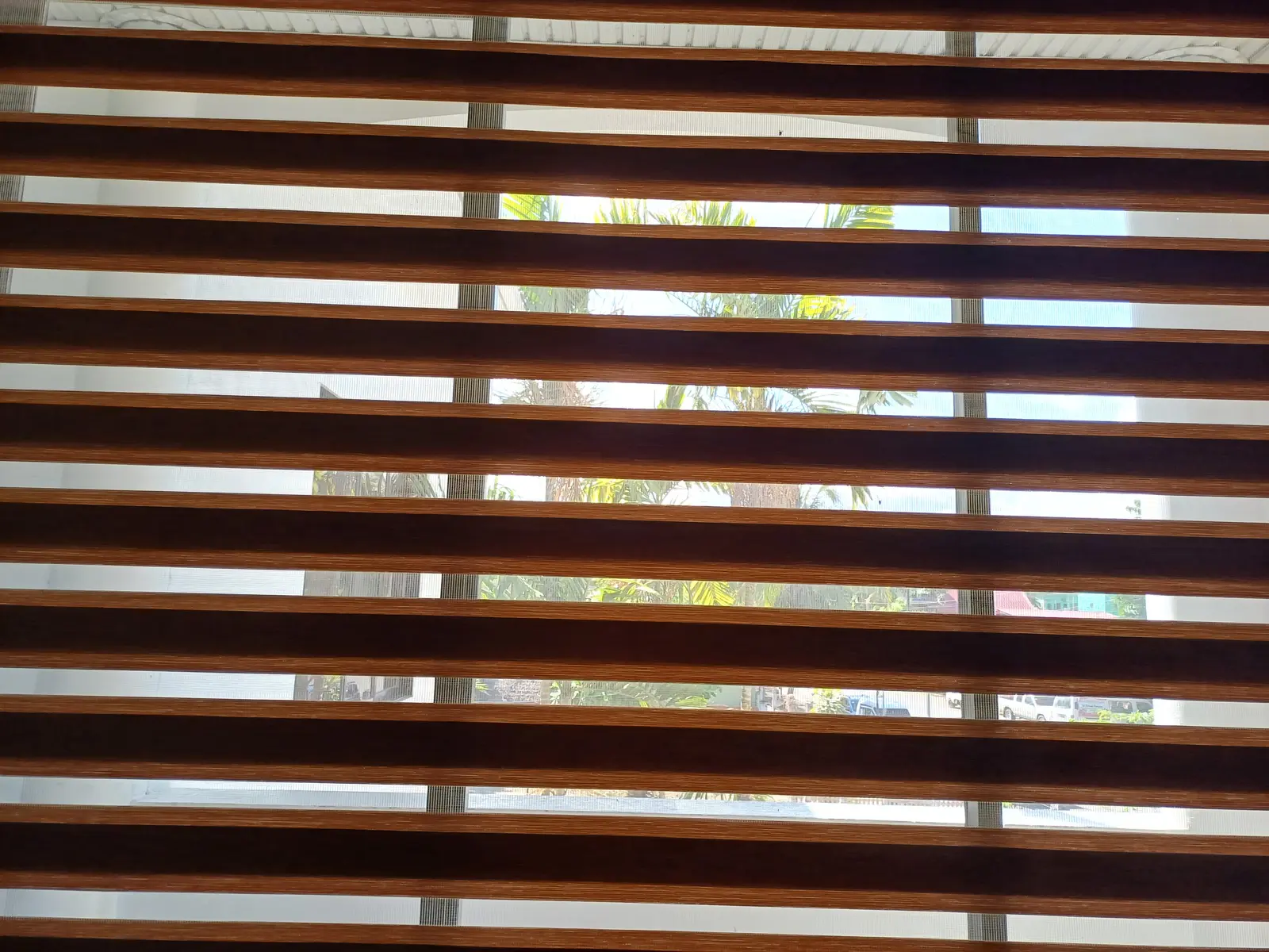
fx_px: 916
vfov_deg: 54.9
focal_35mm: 25
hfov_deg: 69.4
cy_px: 476
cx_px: 634
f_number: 1.8
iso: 64
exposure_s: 1/100
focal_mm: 4.65
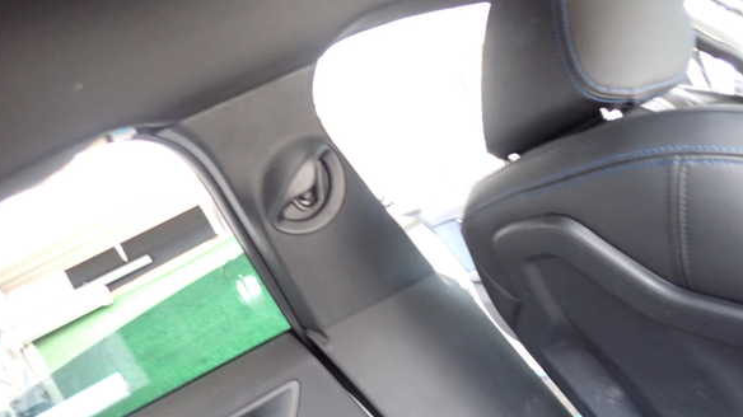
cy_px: 245
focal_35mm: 28
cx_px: 373
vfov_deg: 41.3
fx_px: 551
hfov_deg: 67.9
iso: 320
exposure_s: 1/30
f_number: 2
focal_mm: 4.5
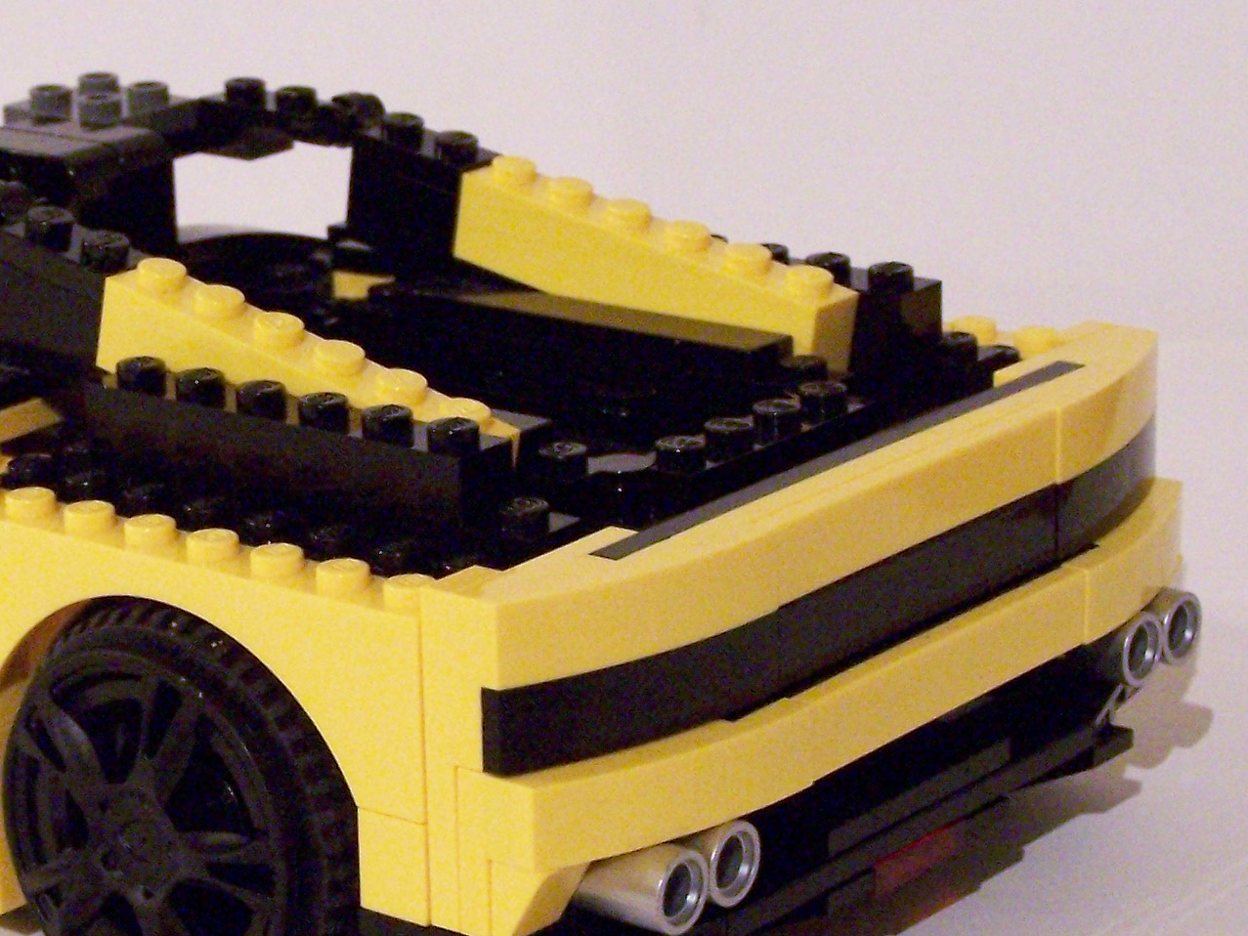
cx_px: 359
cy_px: 436
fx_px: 4291
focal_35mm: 119
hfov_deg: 16.5
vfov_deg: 12.5
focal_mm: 9.8
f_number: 3.1
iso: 400
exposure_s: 1/8
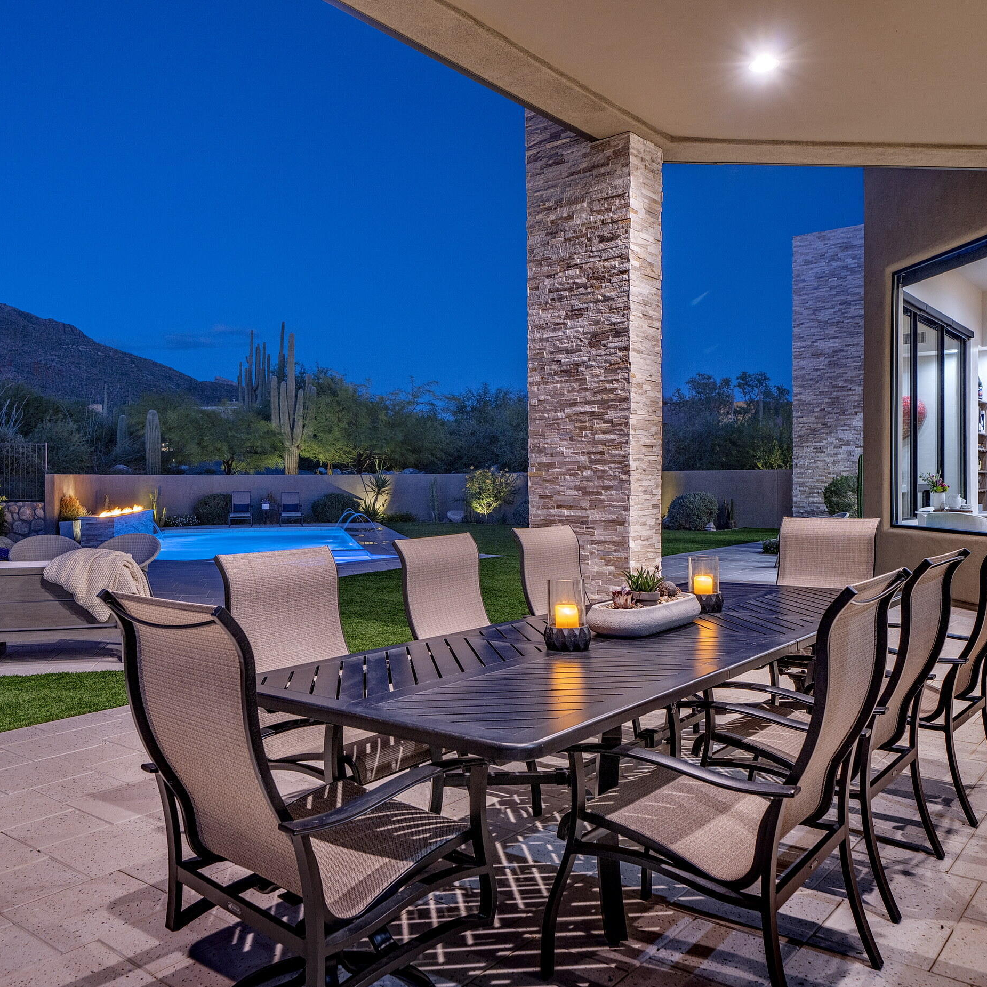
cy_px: 493
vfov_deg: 59.1
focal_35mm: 27
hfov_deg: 59.0
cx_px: 445
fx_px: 871
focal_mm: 21
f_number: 7.1
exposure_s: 1.3
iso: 200
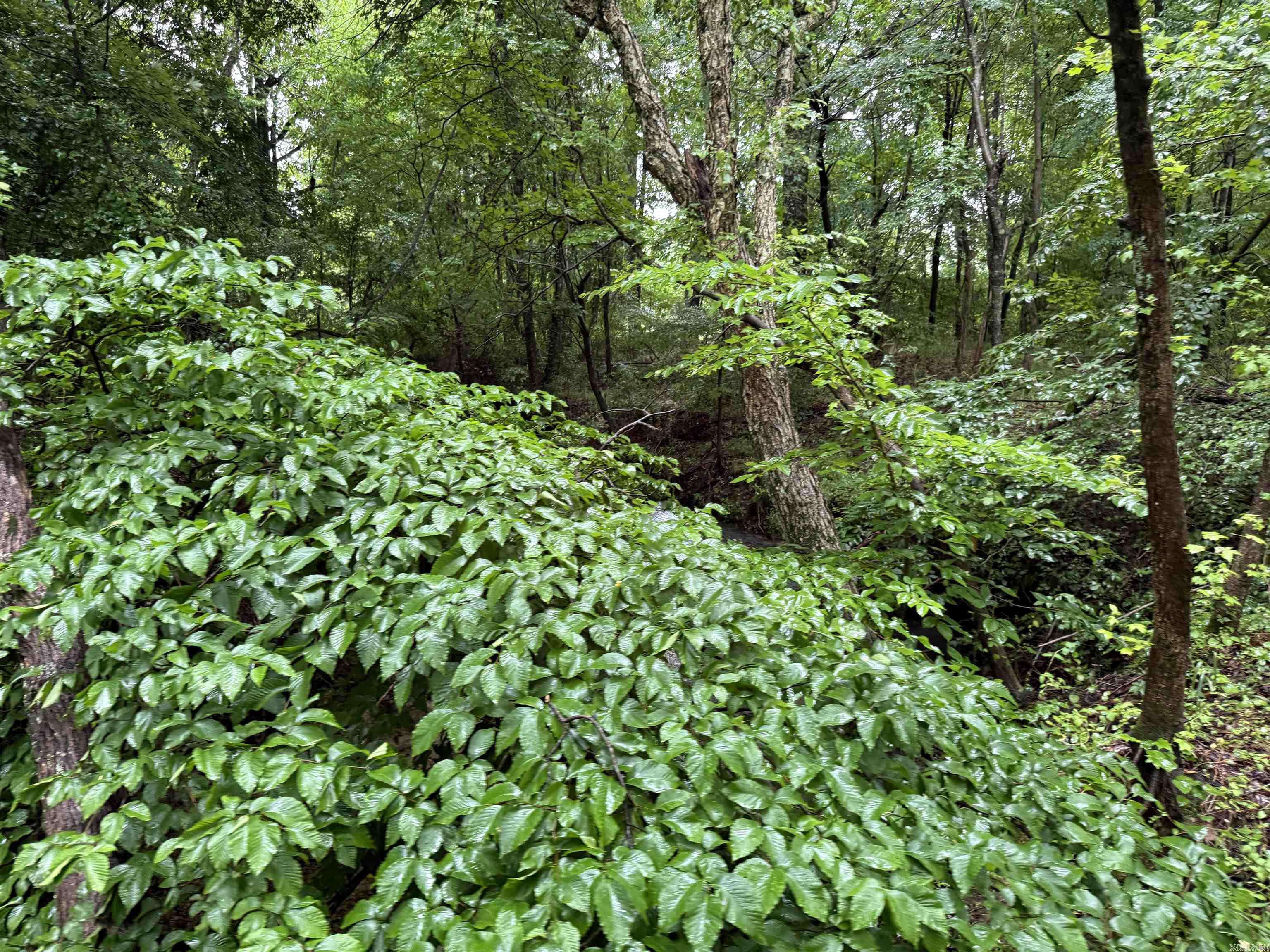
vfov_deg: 56.8
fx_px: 881
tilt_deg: -8.5
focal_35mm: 24
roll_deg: +9.6
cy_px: 476
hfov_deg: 71.6
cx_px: 635
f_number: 1.78
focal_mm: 6.76
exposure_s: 1/60
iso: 250
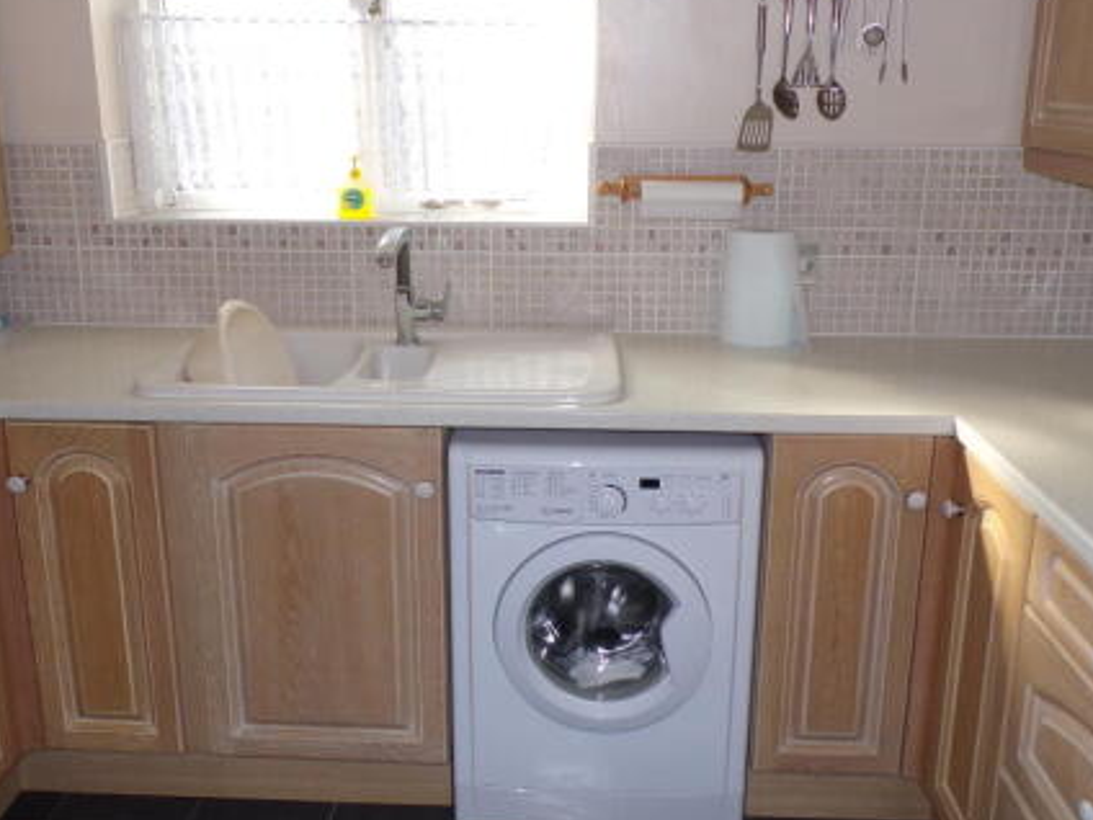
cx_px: 535
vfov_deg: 42.7
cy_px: 318
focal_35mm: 33
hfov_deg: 55.3
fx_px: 1042
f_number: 4.3
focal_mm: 4.3
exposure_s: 1/70
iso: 80
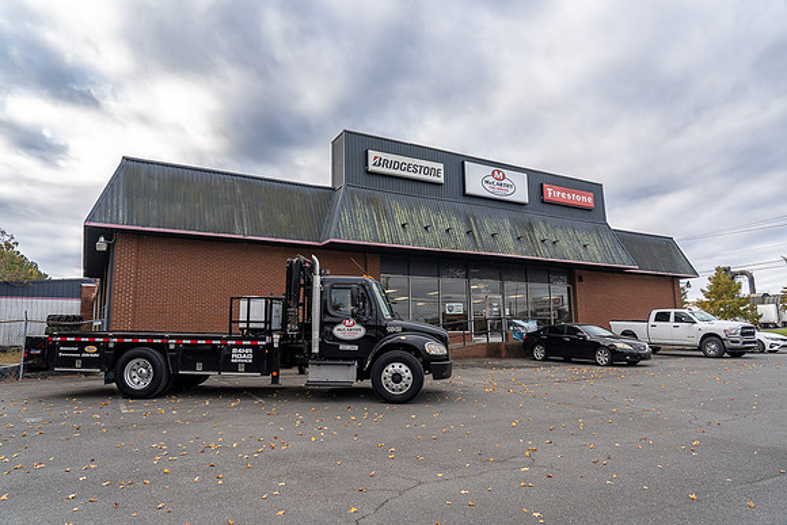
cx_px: 394
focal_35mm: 24
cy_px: 262
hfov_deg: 73.7
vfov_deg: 53.2
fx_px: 525
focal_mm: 24
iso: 100
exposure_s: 1/100
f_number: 5
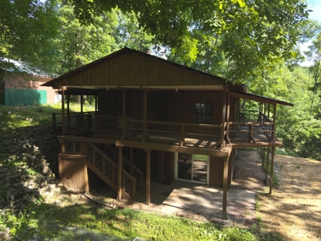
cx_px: 160
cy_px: 120
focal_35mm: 24
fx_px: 223
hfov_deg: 71.6
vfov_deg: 56.8
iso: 100
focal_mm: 4.4
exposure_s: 1/240
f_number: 2.8
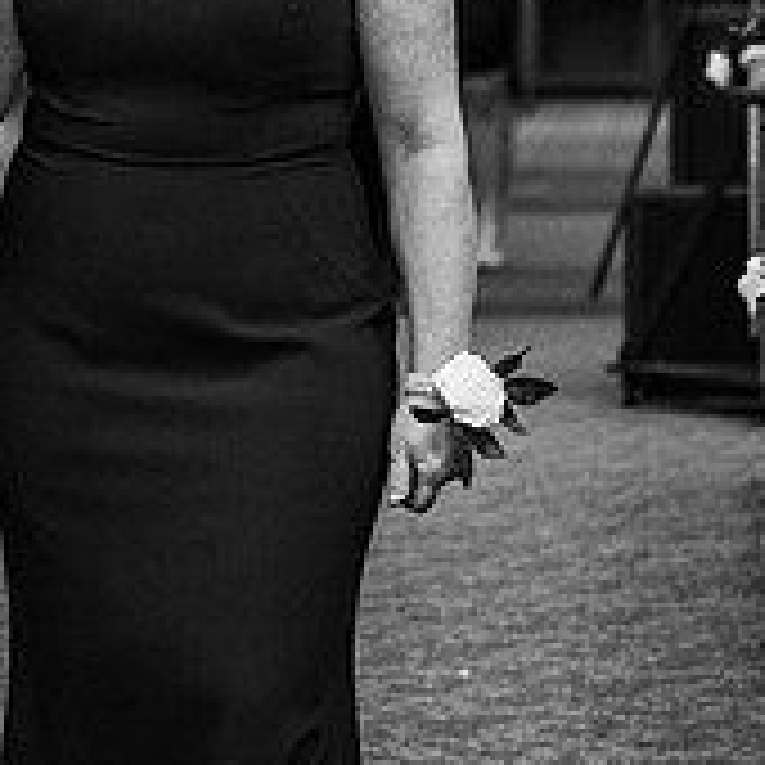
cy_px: -25
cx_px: -144
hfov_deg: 8.5
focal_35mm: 203
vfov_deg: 8.6
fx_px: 5076
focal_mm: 70
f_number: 2.8
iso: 2000
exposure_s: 1/200
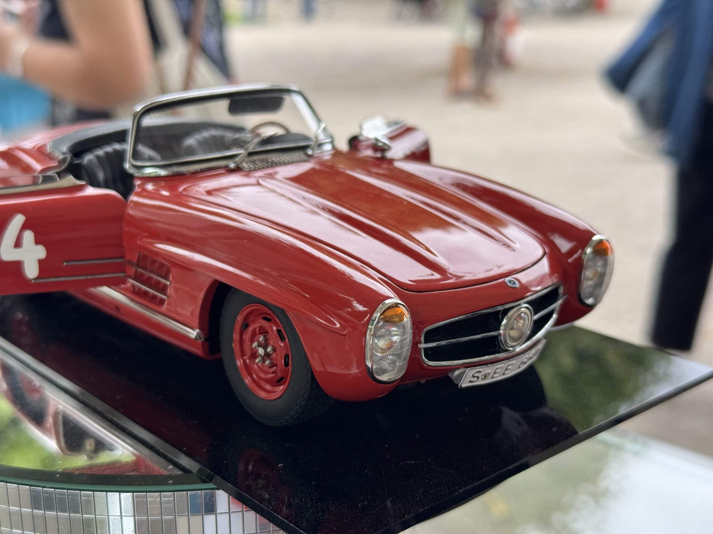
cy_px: 267
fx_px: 989
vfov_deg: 30.3
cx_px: 356
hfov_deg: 39.7
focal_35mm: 48
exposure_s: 1/195
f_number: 1.78
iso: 50
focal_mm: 6.76
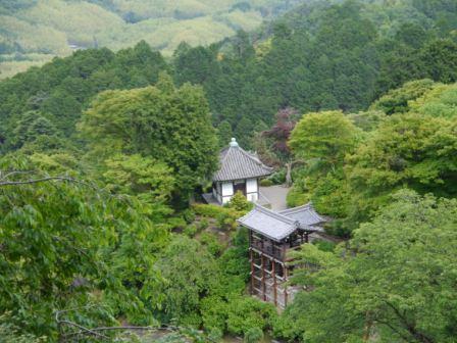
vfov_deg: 17.6
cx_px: 228
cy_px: 172
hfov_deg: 23.3
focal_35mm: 84
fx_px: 1109
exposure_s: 1/100
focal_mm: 42
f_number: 5.6
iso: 160
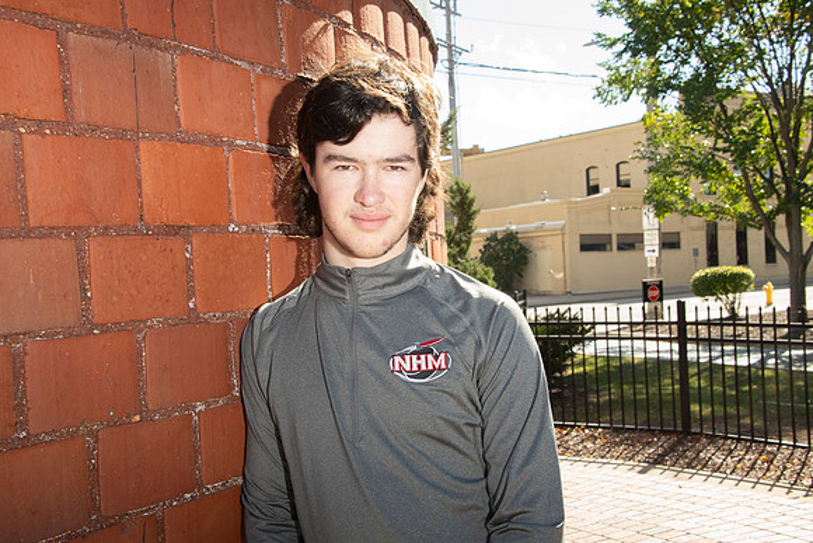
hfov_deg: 43.6
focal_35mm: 45
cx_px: 406
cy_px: 272
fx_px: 1016
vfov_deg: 29.9
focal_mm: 45
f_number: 13
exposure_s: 1/160
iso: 800
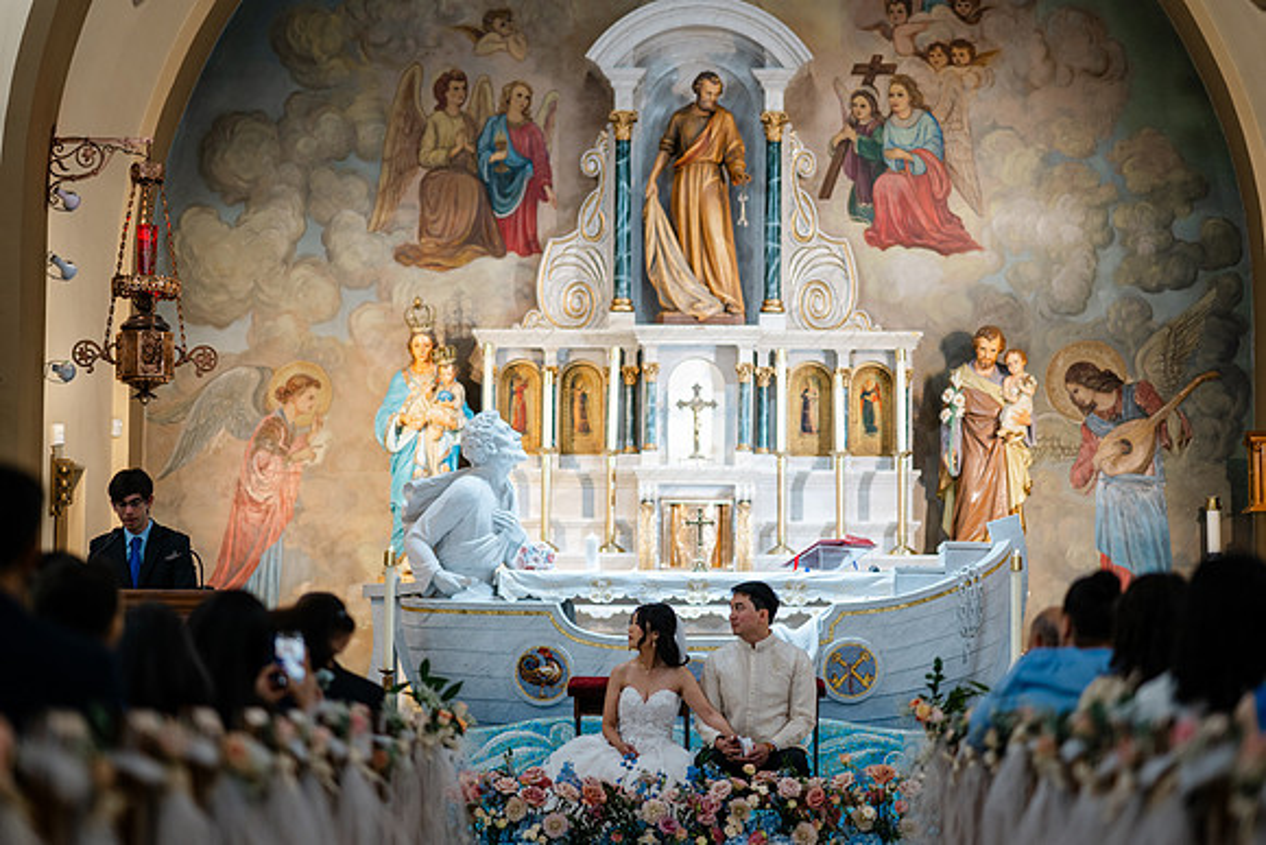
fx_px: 3822
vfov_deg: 12.6
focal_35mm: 109
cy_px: 422
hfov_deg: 18.8
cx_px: 633
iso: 400
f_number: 1.4
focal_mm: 105
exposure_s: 1/100
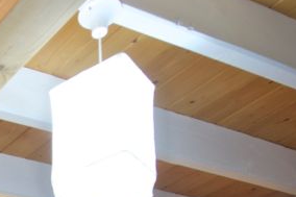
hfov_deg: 22.7
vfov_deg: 13.7
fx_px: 583
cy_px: 476
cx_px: -158
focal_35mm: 71
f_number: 6.3
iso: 400
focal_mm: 14
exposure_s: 1/8
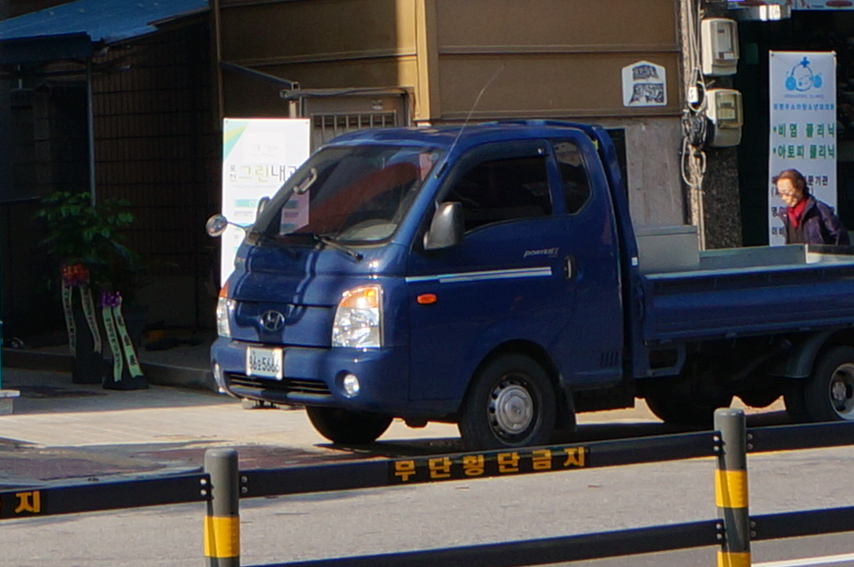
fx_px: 3803
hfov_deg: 12.7
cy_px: -644
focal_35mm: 161
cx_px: 59
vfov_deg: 8.1
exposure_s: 1/80
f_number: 11
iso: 100
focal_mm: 21
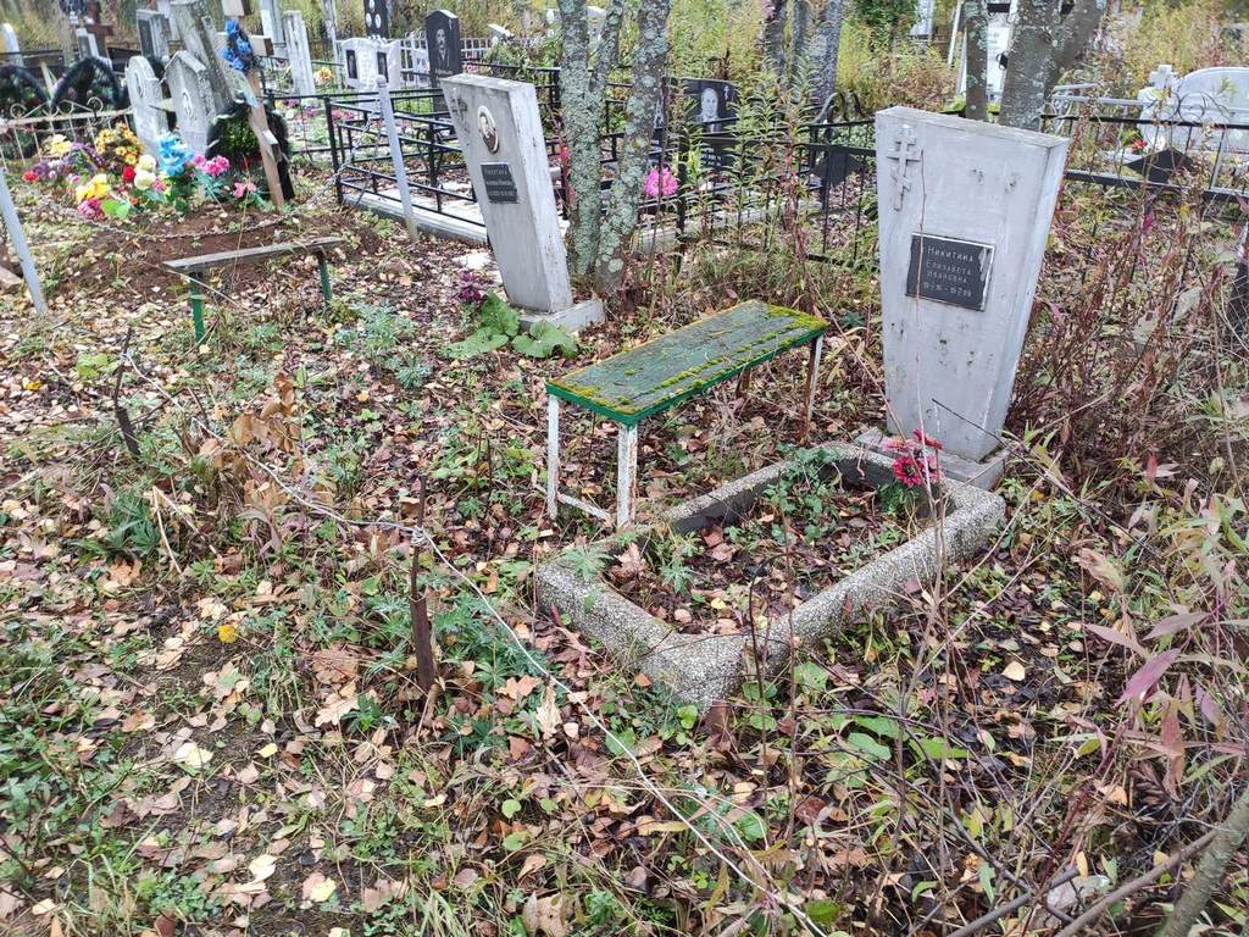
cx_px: 624
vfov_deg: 53.1
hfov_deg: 67.3
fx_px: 938
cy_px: 468
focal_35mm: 26
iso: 142
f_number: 1.75
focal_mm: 4.77
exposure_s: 1/50
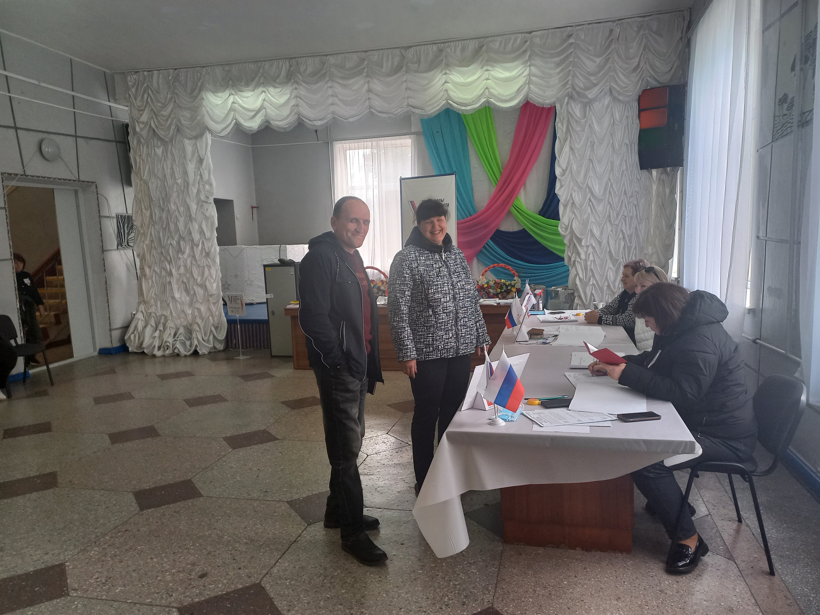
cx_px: 411
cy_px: 308
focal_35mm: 26
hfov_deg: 67.3
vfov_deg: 53.1
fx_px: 616
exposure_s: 1/50
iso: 100
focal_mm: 4.65
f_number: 1.8
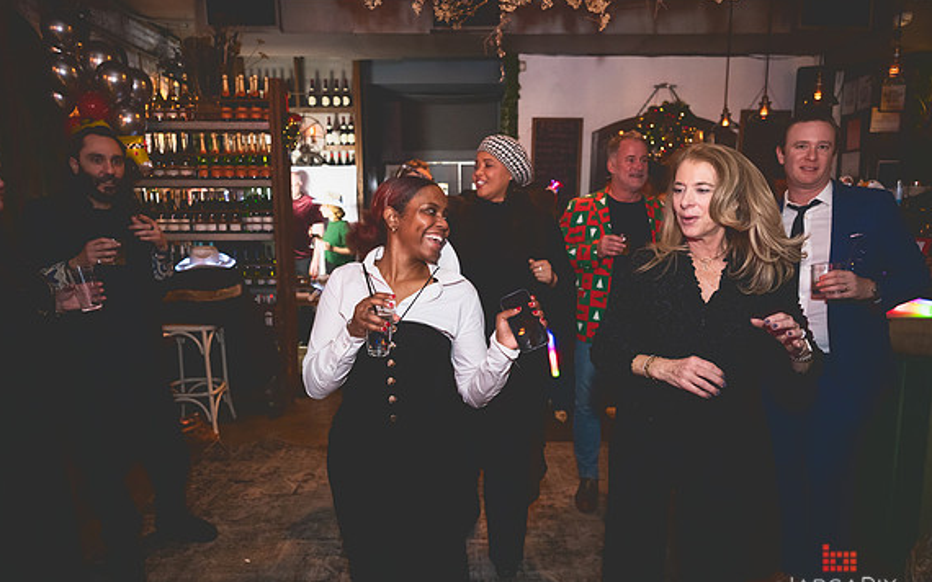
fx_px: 635
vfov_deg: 49.2
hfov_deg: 72.6
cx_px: 464
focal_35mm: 25
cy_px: 313
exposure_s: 1/100
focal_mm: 24
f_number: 2.8
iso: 3200
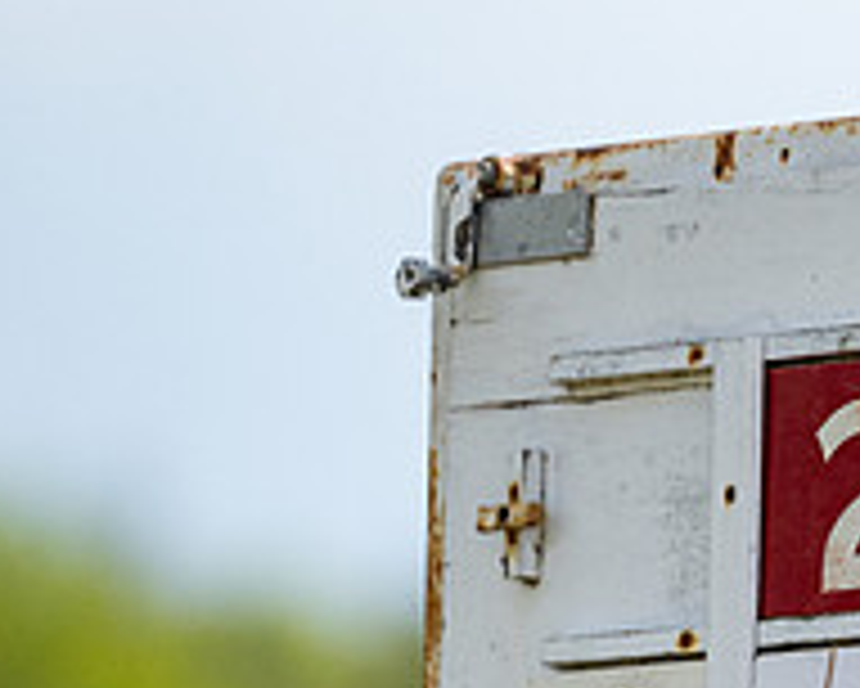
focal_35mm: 897
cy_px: 989
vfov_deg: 1.7
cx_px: 1240
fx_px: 22843
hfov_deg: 2.2
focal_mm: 180
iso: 400
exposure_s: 1/10000
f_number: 2.8
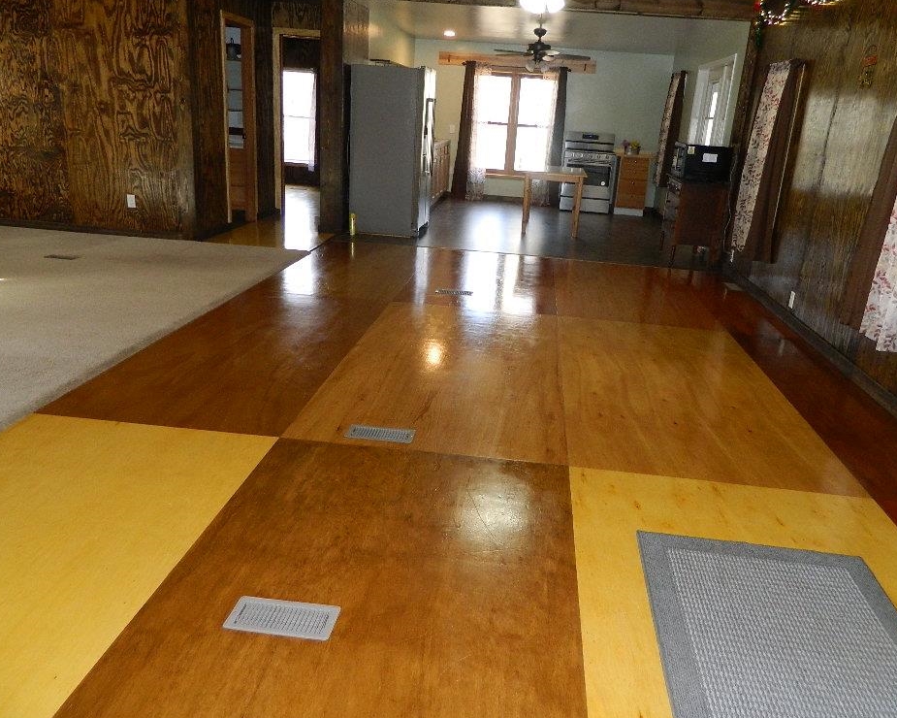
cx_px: 473
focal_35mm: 27
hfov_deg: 64.0
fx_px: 717
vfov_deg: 53.2
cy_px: 370
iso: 280
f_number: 3.1
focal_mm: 4.5
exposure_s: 1/30
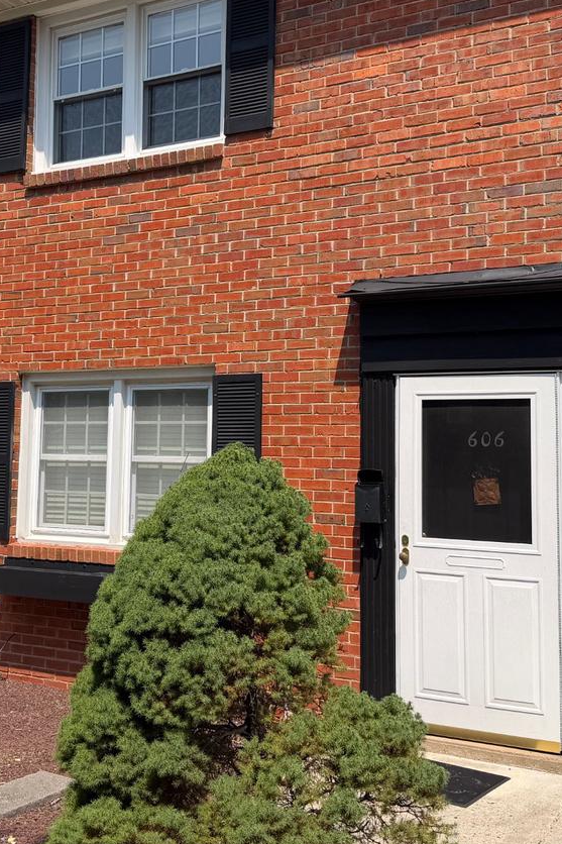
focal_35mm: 43
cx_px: 212
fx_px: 1007
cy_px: 360
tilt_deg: +4.7
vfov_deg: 45.3
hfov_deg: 31.0
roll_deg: -0.7
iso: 80
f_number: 1.78
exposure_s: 1/3584
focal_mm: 6.76
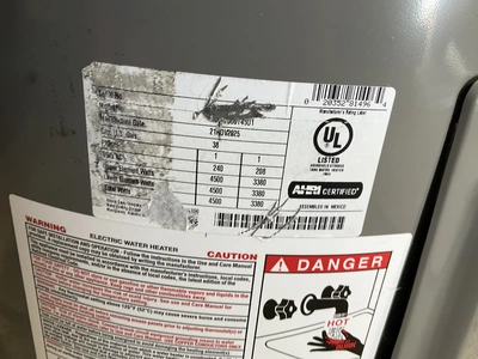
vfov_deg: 48.2
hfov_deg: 61.7
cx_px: 239
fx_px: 400
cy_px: 180
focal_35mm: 29
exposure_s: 1/60
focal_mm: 3
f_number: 1.8
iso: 100
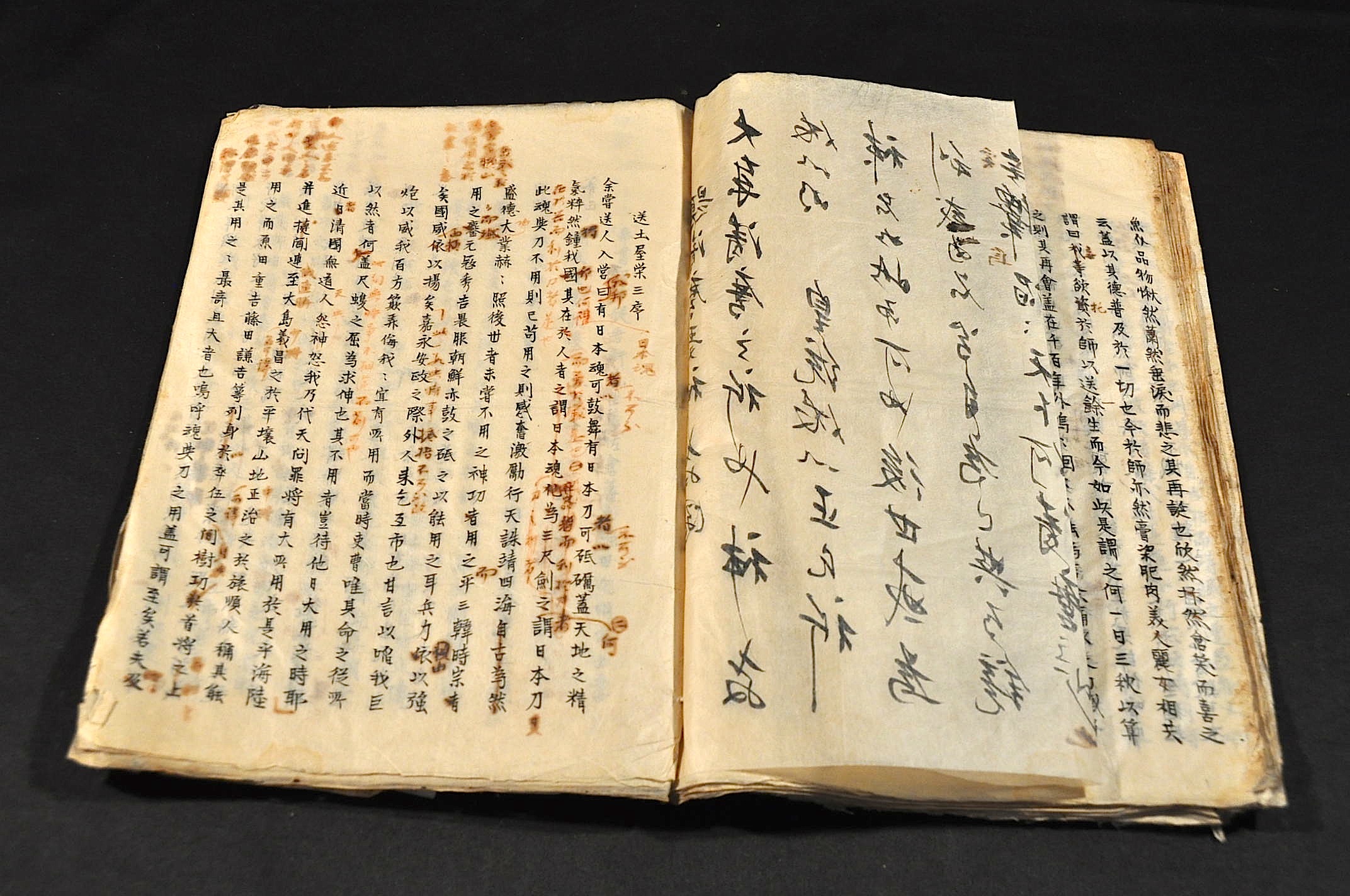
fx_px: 1798
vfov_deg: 28.0
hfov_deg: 41.2
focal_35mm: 48
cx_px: 675
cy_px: 448
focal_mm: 32
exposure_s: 1/200
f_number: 8
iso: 800
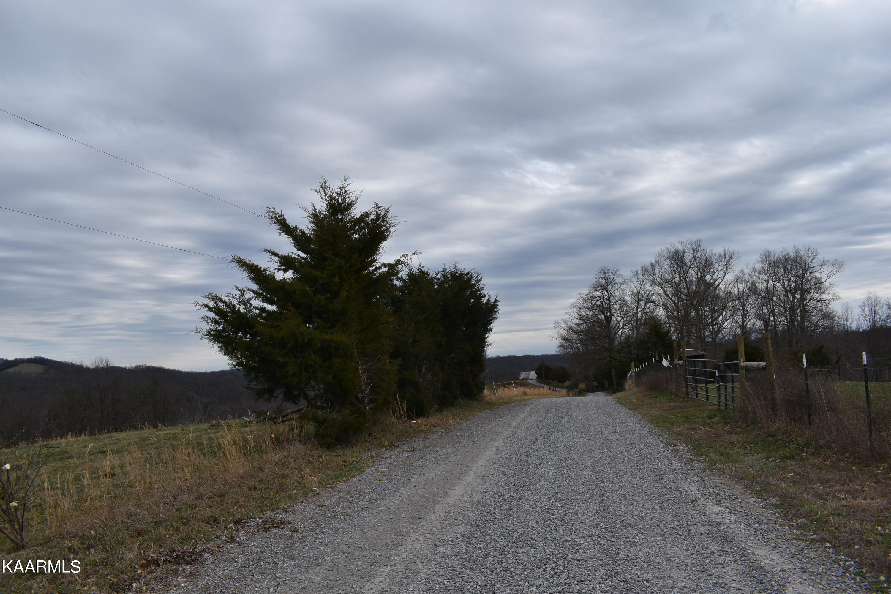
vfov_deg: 47.9
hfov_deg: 67.4
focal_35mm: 27
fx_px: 668
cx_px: 446
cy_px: 297
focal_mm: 18
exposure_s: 1/250
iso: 110
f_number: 8
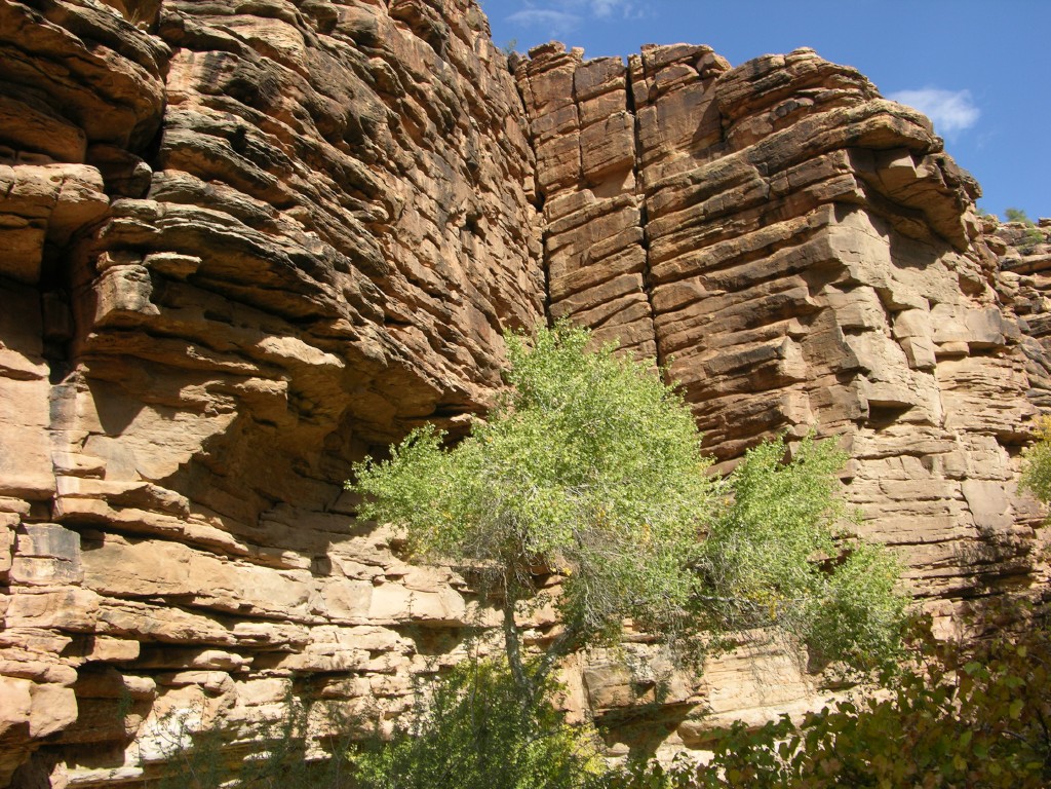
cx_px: 526
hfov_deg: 52.6
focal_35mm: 35
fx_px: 1063
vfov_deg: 40.7
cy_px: 394
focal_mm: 8.9
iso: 50
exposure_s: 1/189
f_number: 5.6
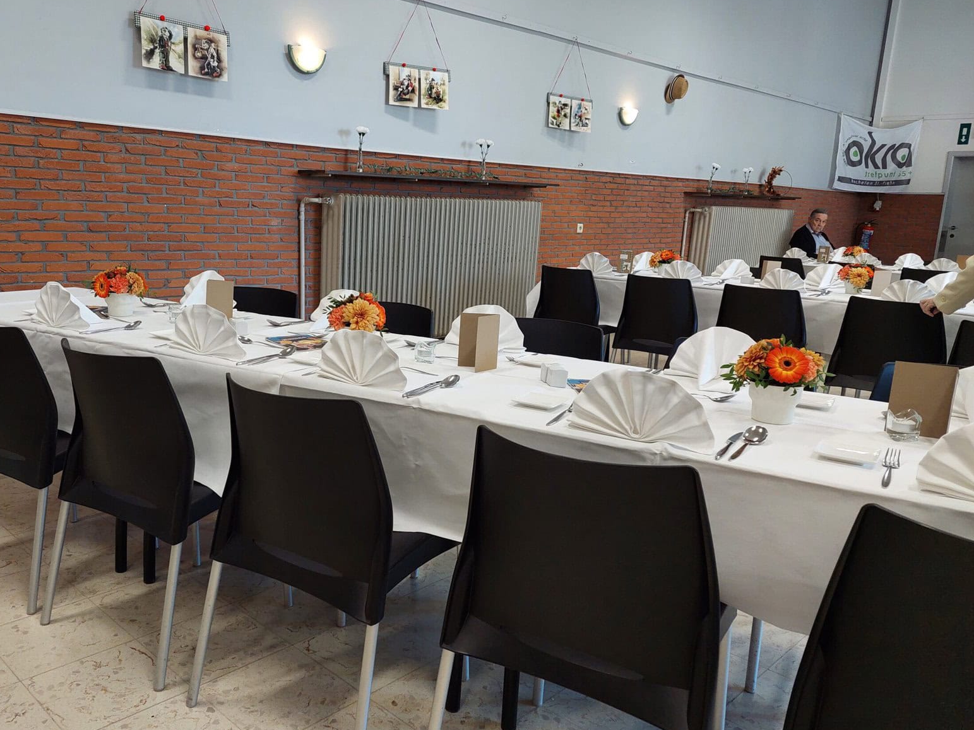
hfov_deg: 63.1
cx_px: 412
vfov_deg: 49.7
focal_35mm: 28
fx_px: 788
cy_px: 356
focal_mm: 5.2
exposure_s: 1/50
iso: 250
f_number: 1.8
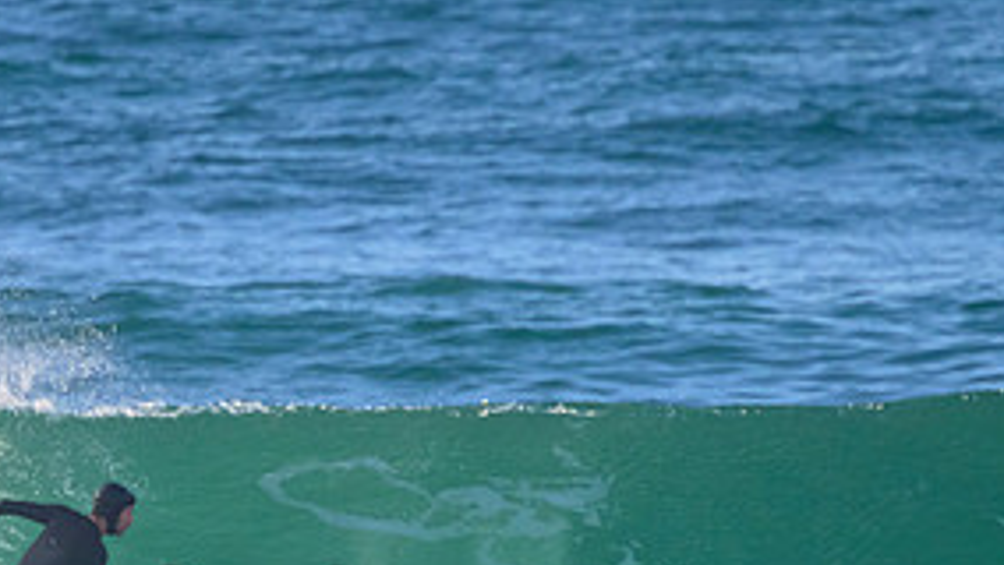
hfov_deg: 1.3
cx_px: 297
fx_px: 45514
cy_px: 591
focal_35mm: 1709
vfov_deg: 0.7
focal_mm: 800
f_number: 11
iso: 2500
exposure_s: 1/1600
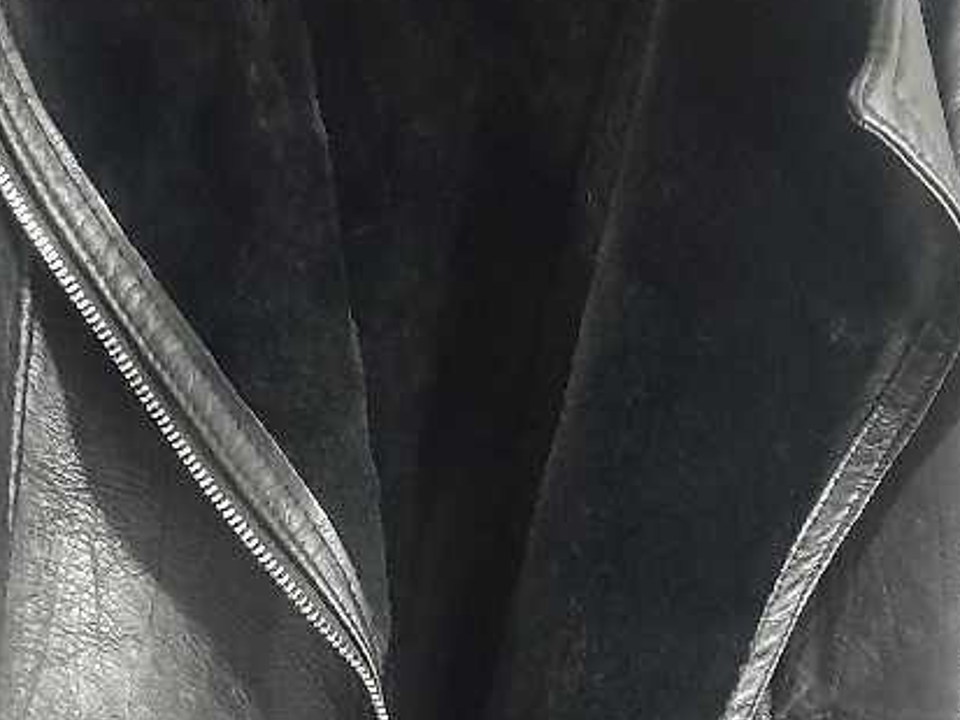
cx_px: 449
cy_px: 420
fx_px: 1886
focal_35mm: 68
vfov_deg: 21.6
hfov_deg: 28.5
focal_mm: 3.98
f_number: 1.8
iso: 800
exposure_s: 1/10
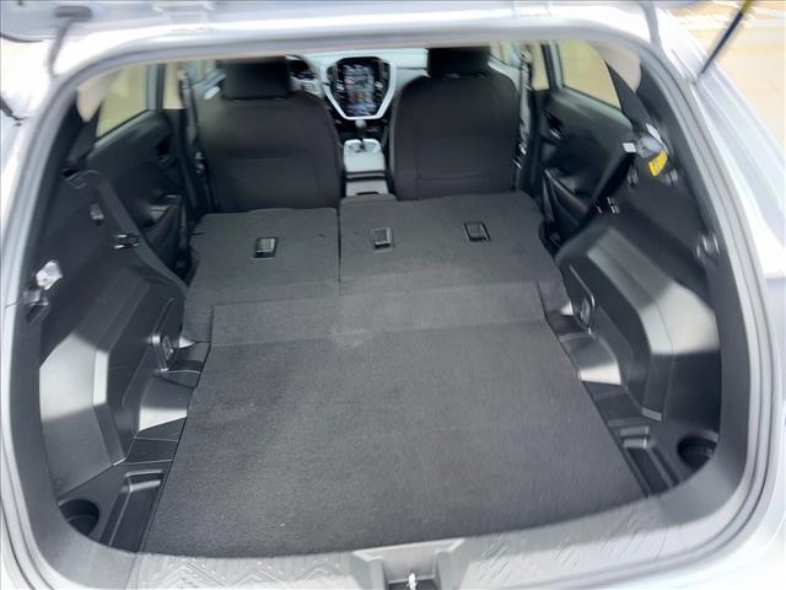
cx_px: 393
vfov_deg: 56.8
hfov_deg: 71.6
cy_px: 295
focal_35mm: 24
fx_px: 545
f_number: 1.78
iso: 50
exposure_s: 1/73
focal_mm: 6.76
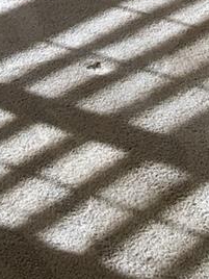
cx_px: -172
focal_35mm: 166
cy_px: -450
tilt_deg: -5.9
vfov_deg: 10.0
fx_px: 1336
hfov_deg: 8.6
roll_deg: +2.6
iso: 25
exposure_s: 1/126
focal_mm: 4.15
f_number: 2.2
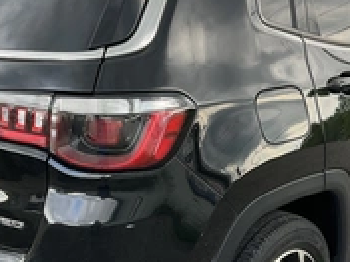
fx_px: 667
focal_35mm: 66
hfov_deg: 29.4
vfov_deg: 22.2
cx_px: 179
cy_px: 175
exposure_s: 1/122
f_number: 1.8
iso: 50
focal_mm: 3
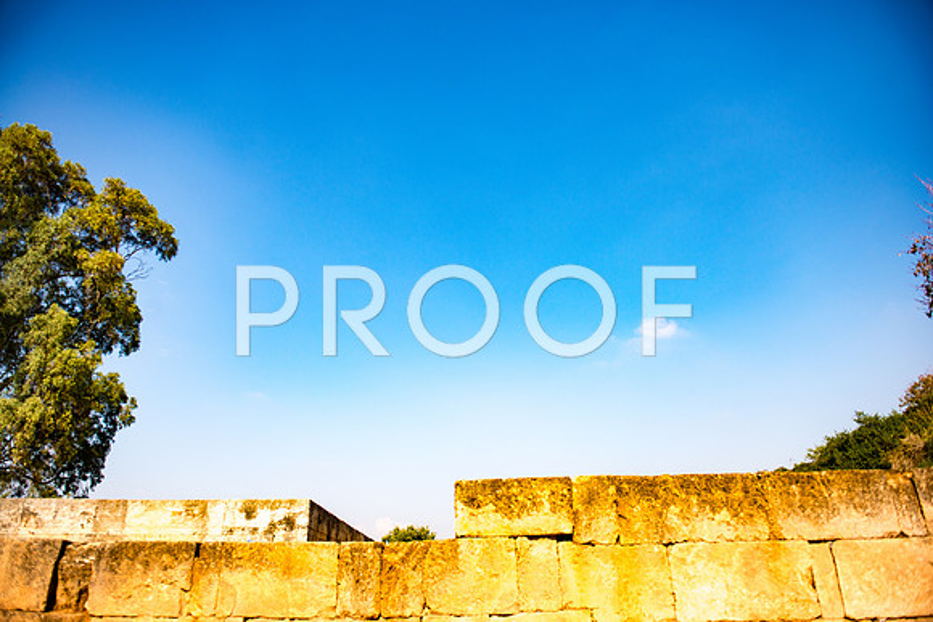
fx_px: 622
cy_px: 311
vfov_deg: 53.2
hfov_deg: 73.7
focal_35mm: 24
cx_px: 466
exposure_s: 1/1600
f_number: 2.8
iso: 100
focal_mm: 24
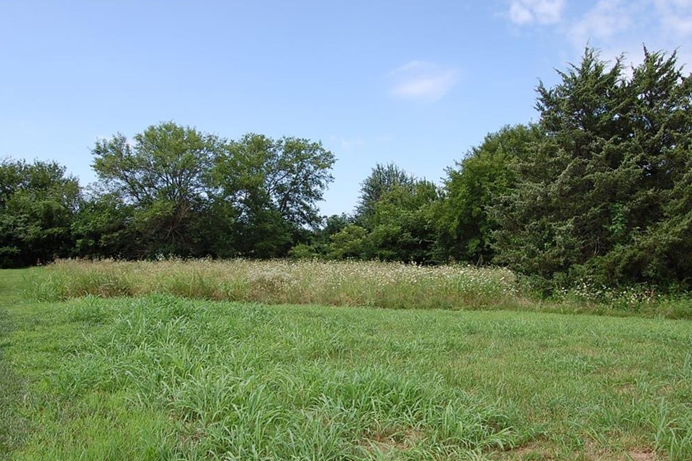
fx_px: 538
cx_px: 345
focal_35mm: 28
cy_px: 233
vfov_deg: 46.4
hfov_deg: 65.5
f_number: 8
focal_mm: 18
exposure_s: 1/250
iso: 200
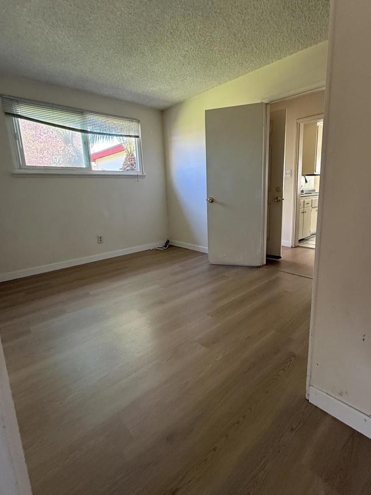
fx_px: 243
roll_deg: +1.4
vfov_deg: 91.0
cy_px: 237
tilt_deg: -9.6
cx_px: 201
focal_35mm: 17
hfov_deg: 74.6
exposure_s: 1/71
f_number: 2.2
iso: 400
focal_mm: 2.22
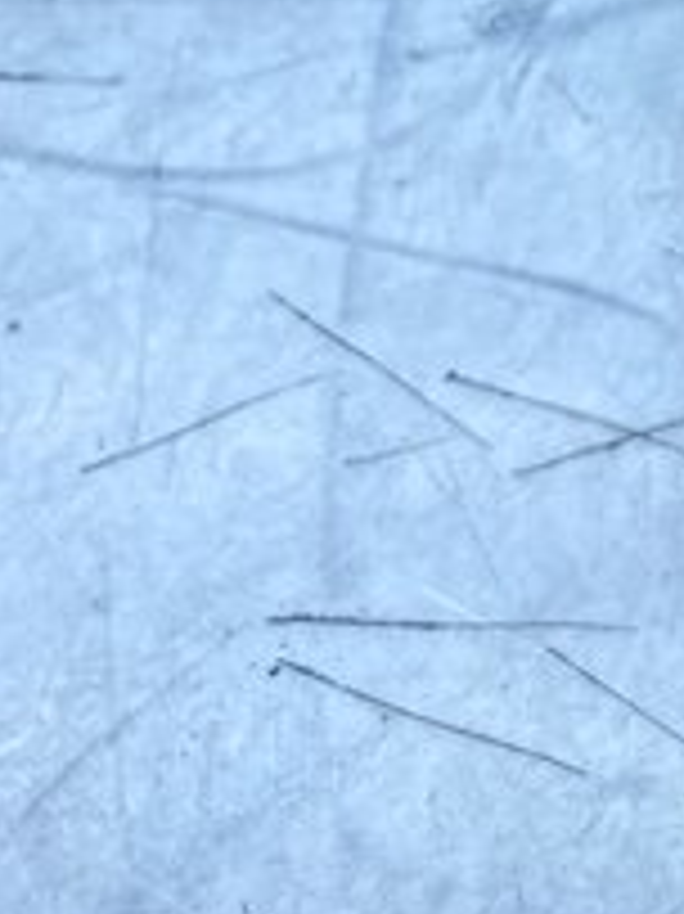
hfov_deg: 16.2
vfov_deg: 21.0
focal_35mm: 82
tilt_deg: -55.9
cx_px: 1071
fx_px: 2163
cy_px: -360
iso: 32
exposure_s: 1/871
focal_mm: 4.25
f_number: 1.8
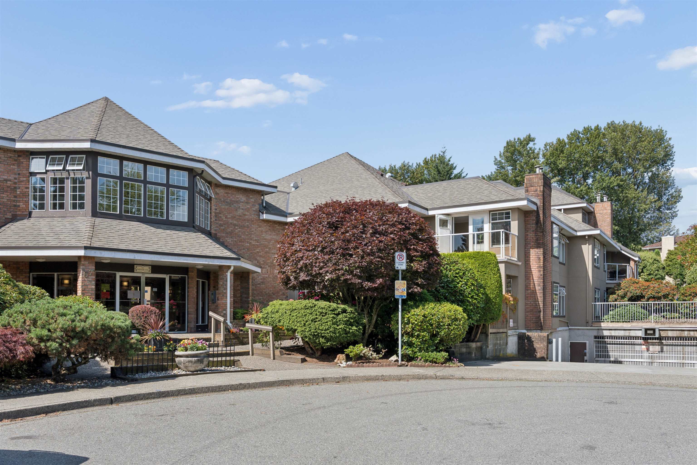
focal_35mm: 30
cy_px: 232
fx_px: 577
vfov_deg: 43.9
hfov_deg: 62.3
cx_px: 348
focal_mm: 29.8
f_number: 7.1
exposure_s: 1/500
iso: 320
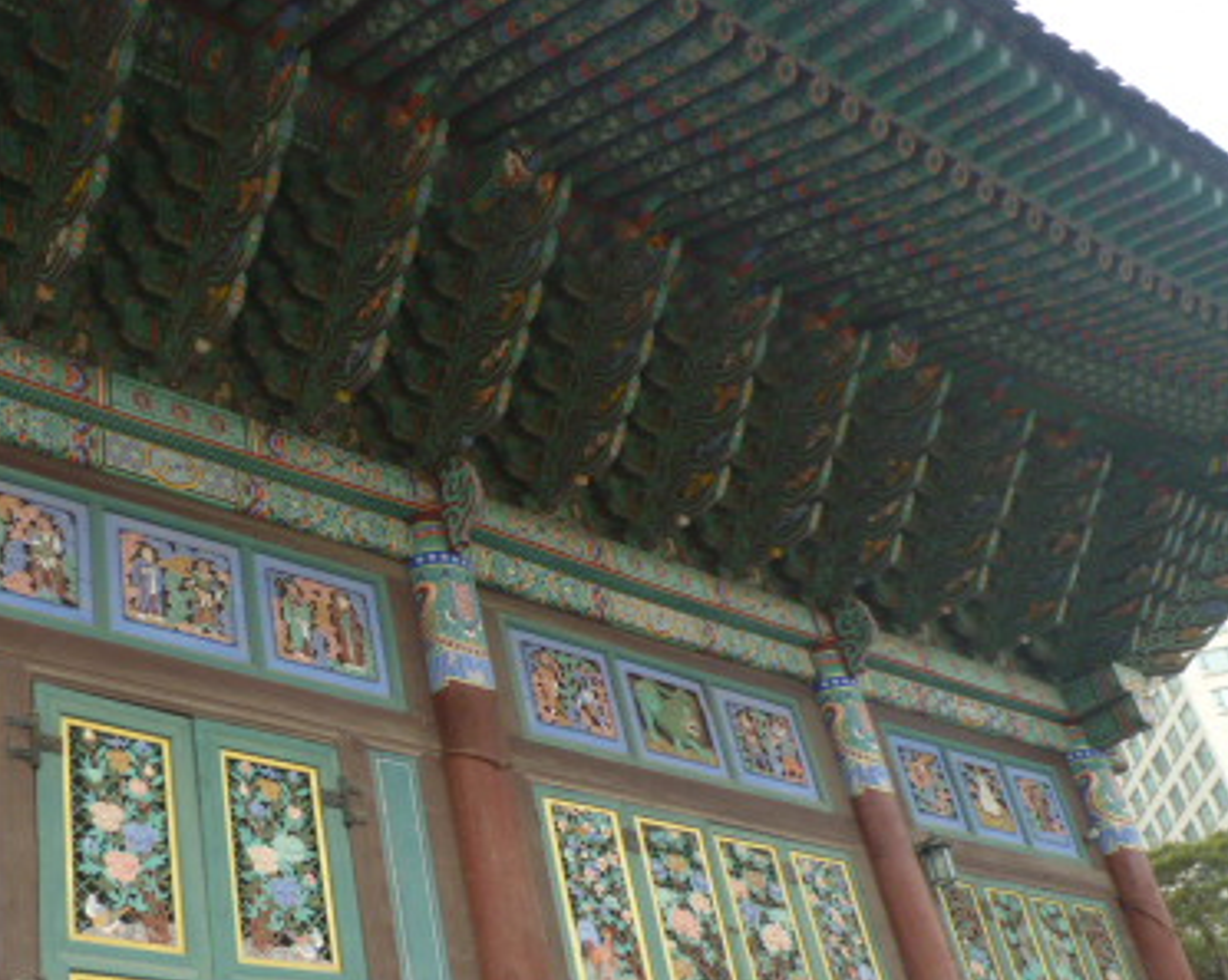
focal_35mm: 42
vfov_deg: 35.2
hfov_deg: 42.7
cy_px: 673
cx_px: 330
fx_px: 1525
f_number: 2.8
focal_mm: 4.4
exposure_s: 1/160
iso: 80
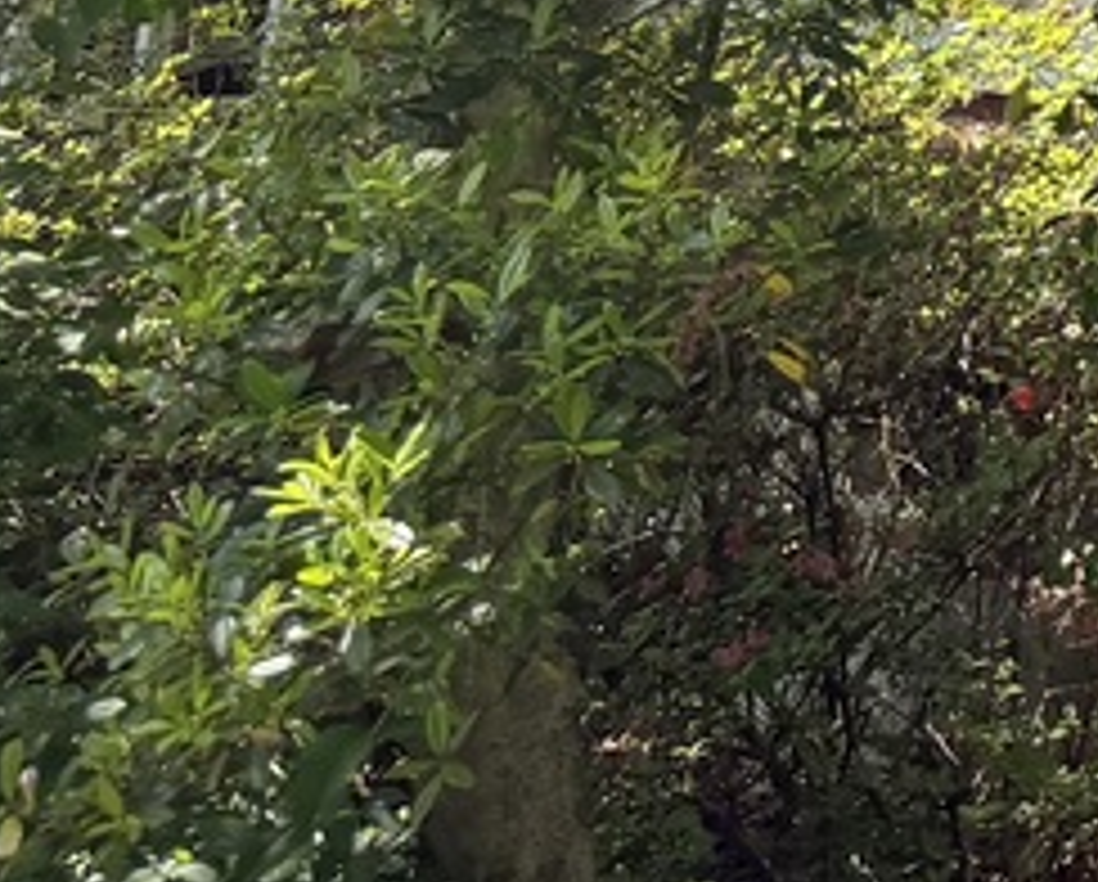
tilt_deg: +15.7
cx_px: 2498
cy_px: -1404
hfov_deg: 11.8
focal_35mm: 138
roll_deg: -1.3
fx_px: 4492
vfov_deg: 9.6
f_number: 1.78
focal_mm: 6.76
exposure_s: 1/1174
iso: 100
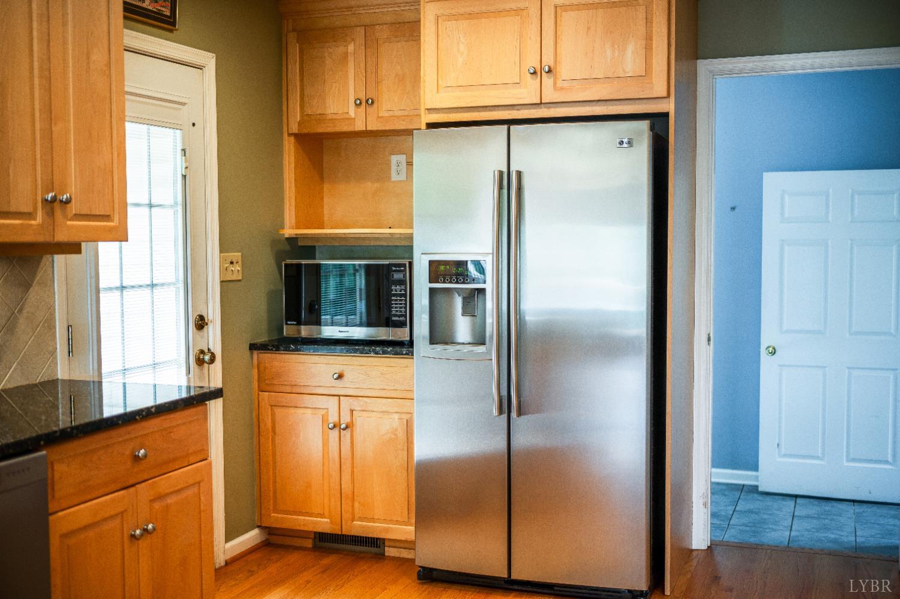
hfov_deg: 48.5
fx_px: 999
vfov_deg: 33.4
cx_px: 450
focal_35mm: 40
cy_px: 300
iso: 125
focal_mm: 40
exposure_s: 1/60
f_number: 2.5
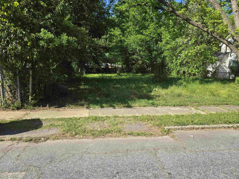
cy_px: 90
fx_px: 159
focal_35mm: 23
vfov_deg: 58.9
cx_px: 120
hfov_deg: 73.9
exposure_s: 1/371
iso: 12
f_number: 1.7
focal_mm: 6.3
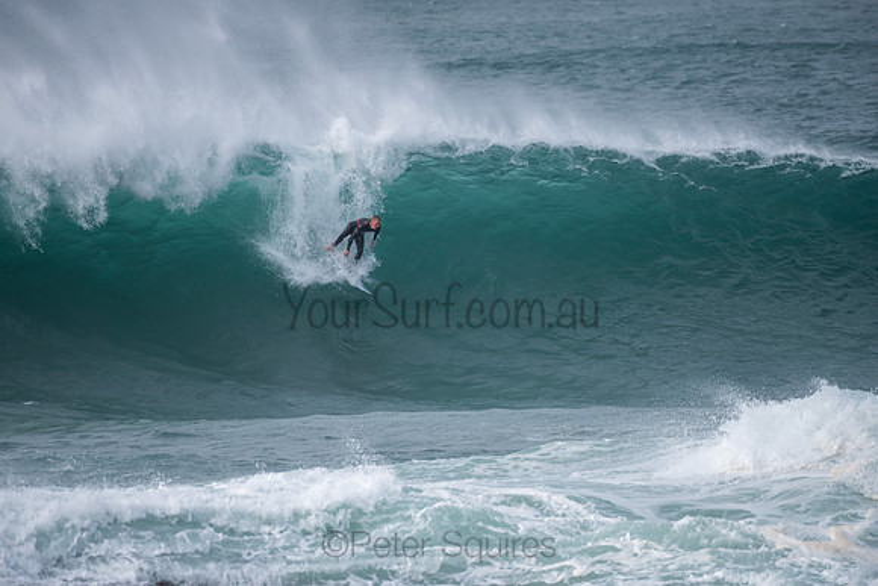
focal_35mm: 539
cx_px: 439
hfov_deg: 3.8
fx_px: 13138
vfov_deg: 2.6
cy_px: 293
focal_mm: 500
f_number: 5.6
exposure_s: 1/2500
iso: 280
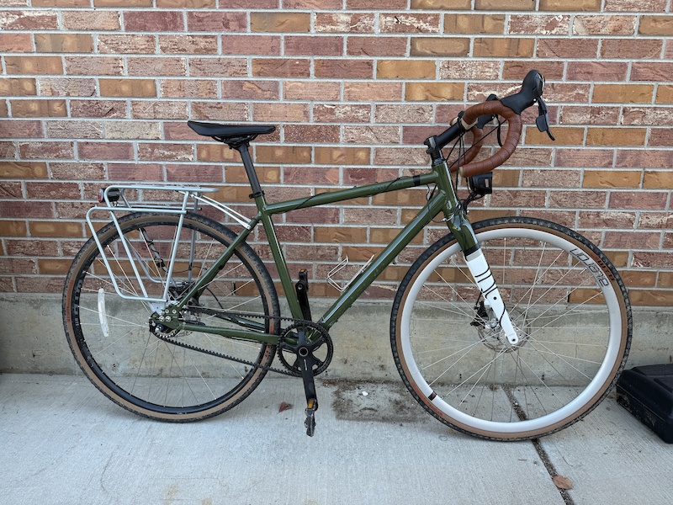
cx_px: 336
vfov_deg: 56.8
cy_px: 252
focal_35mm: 24
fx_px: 467
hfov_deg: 71.6
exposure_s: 1/224
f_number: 1.78
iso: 64
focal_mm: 6.76
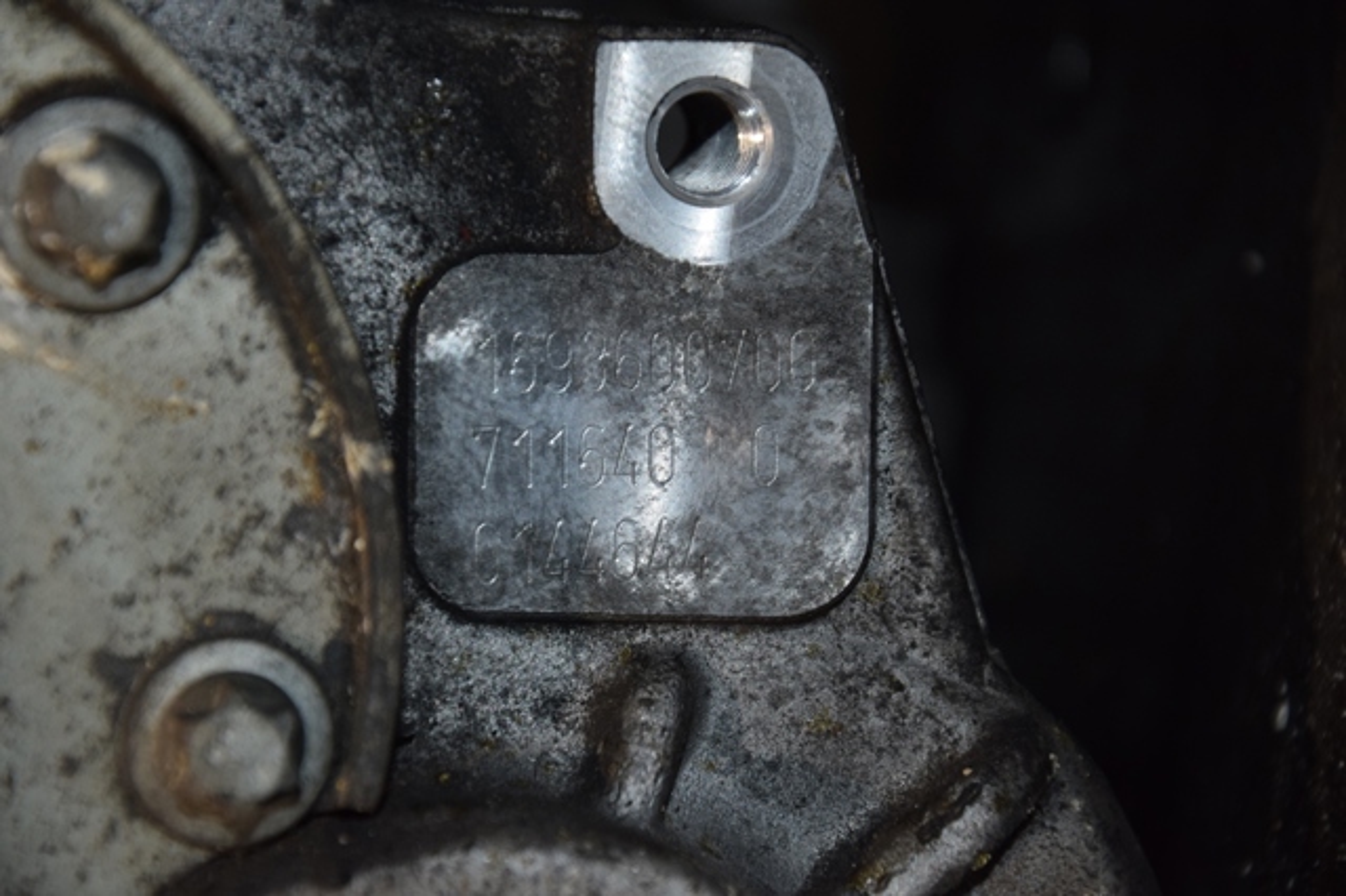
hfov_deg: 13.0
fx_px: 5885
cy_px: 448
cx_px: 673
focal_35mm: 158
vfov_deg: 8.7
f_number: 5.6
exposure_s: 1/60
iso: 800
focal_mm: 105
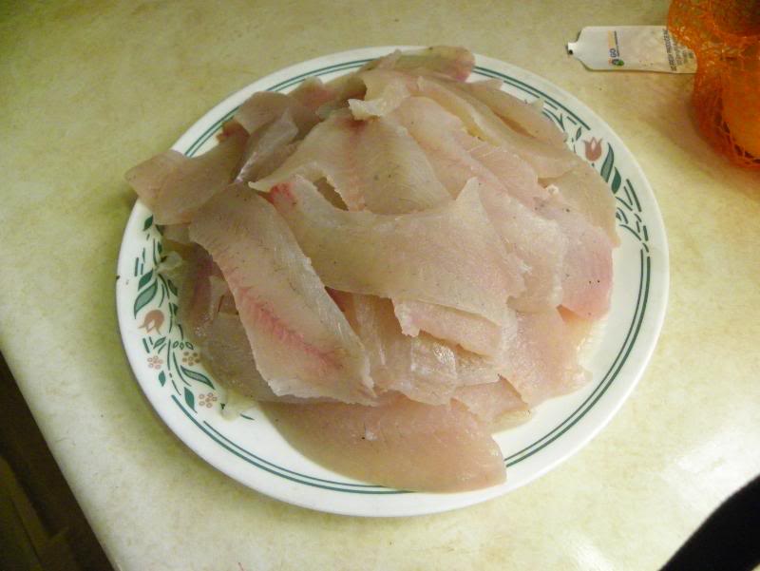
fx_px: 571
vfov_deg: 53.1
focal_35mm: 26
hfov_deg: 67.3
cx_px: 380
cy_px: 286
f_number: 2.8
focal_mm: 4.6
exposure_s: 1/125
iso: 500
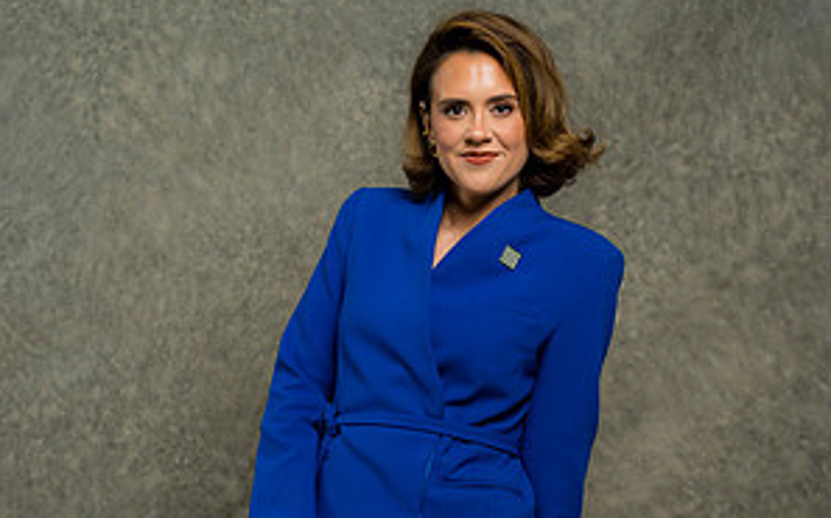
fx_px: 1923
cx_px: 417
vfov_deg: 15.0
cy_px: 549
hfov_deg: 24.4
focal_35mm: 85
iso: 125
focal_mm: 55
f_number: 4
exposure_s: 1/160
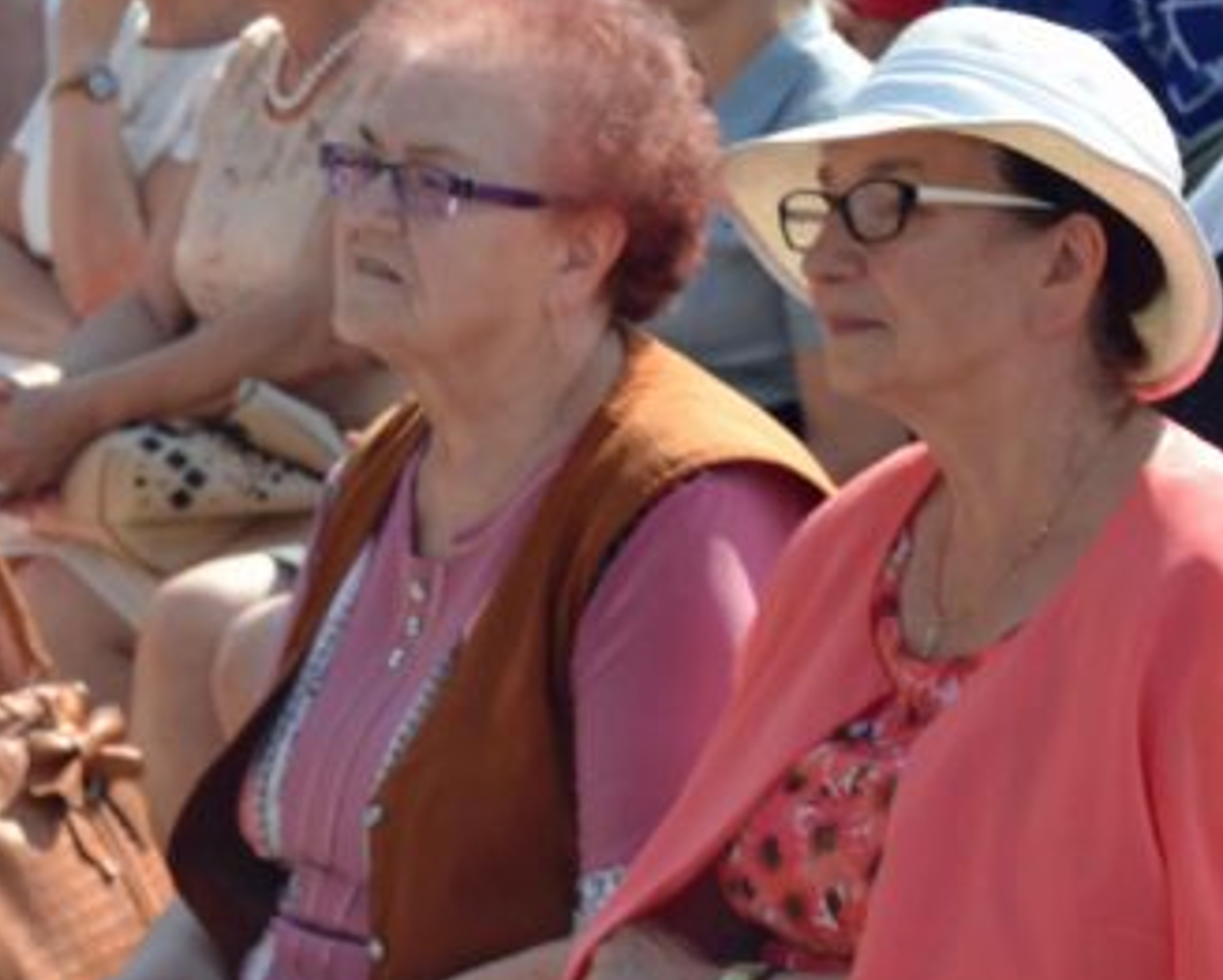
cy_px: 757
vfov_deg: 6.4
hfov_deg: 7.8
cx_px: 1735
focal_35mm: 242
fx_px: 8782
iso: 100
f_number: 7.1
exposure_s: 1/200
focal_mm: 55
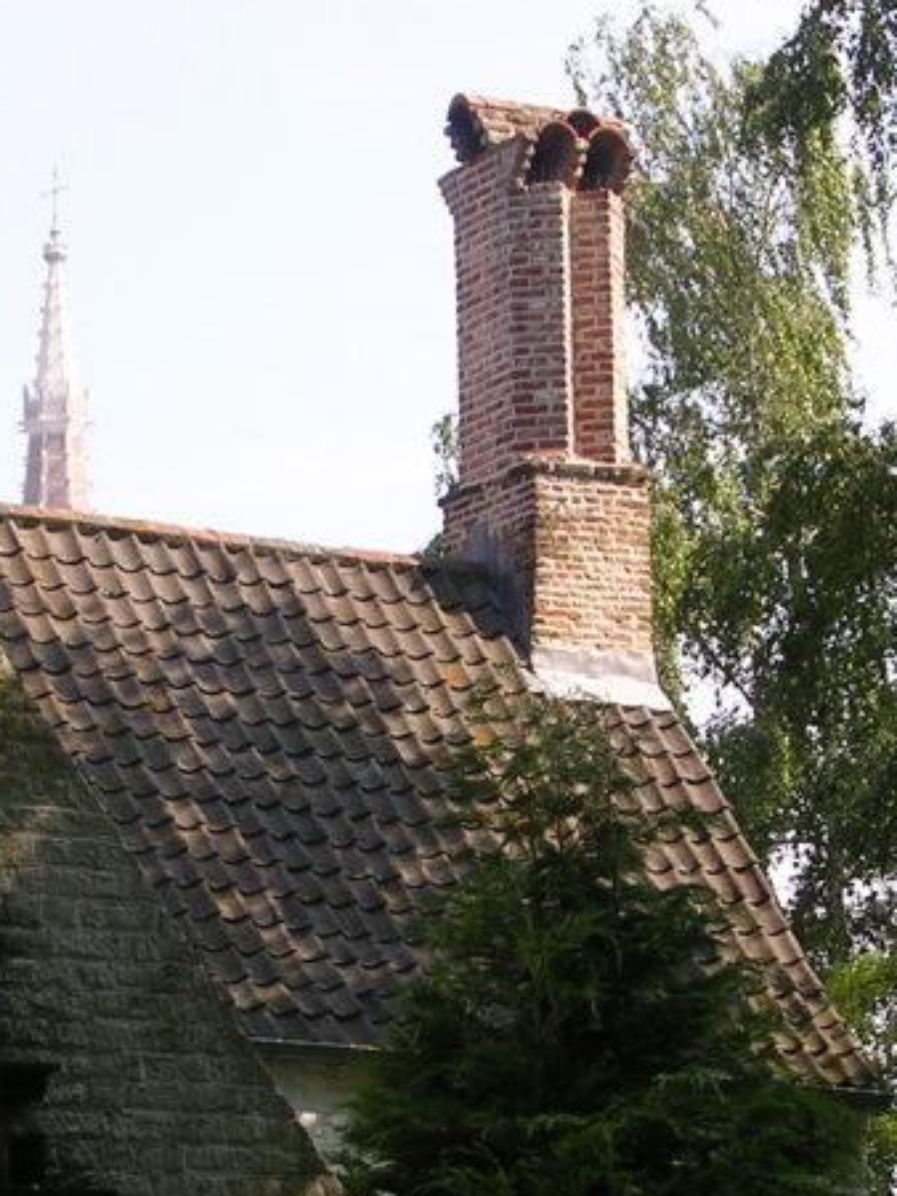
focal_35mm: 151
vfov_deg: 13.0
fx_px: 5220
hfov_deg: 9.8
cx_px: 122
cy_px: 968
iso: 50
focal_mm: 12.3
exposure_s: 1/268
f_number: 4
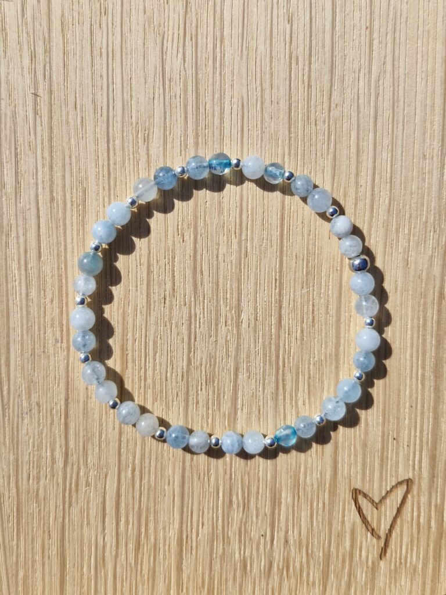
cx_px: 223
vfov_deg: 73.9
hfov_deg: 58.9
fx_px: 395
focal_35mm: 23
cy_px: 298
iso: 50
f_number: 1.8
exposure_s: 1/3333
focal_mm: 5.54
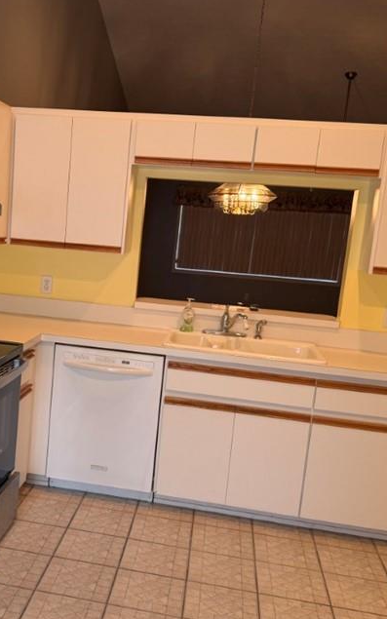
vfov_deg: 48.2
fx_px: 692
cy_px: 332
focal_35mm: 41
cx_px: 83
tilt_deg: -9.1
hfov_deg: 30.6
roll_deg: -3.9
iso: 125
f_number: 1.78
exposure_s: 1/60
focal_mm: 6.76
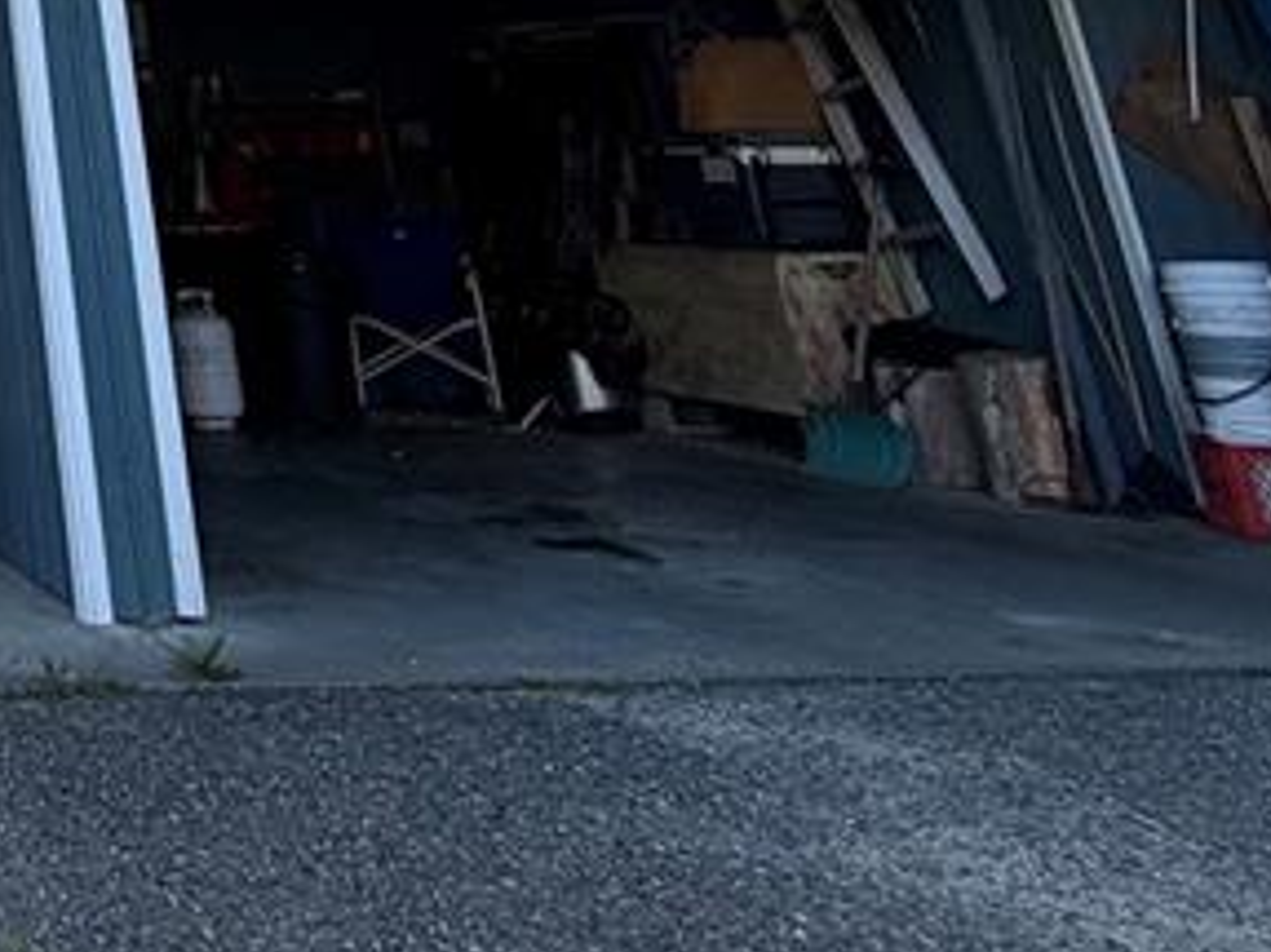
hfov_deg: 28.2
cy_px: -434
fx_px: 1835
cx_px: -540
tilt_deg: +19.1
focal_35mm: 50
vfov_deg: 23.8
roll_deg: +0.9
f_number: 2.2
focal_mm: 2.22
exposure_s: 1/502
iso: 50
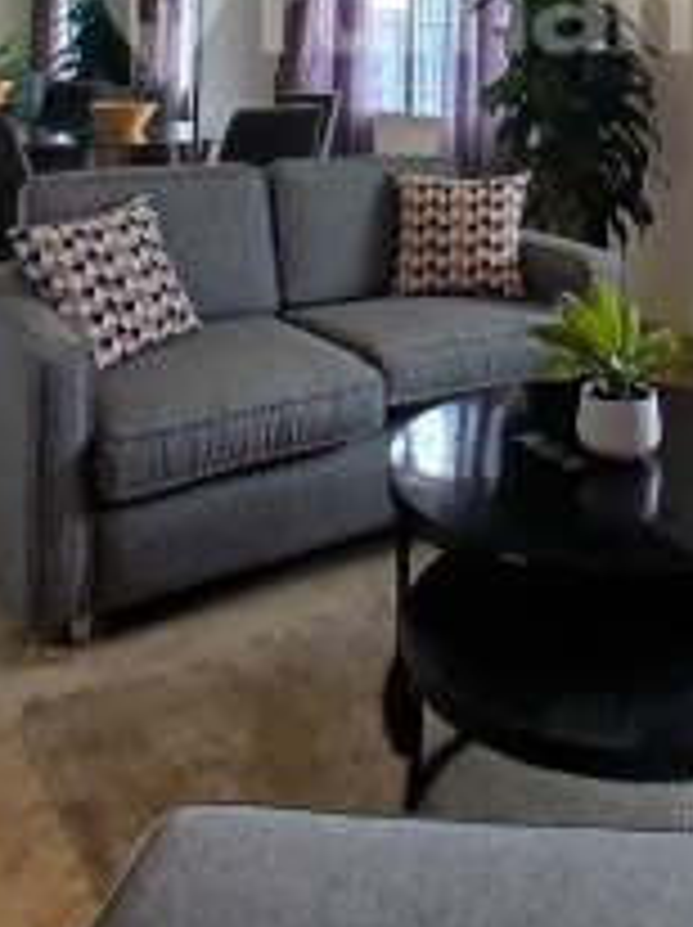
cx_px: 511
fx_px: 1016
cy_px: 0
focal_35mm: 38
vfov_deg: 42.4
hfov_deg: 36.8
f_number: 2.2
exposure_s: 1/100
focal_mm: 1.4
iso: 64
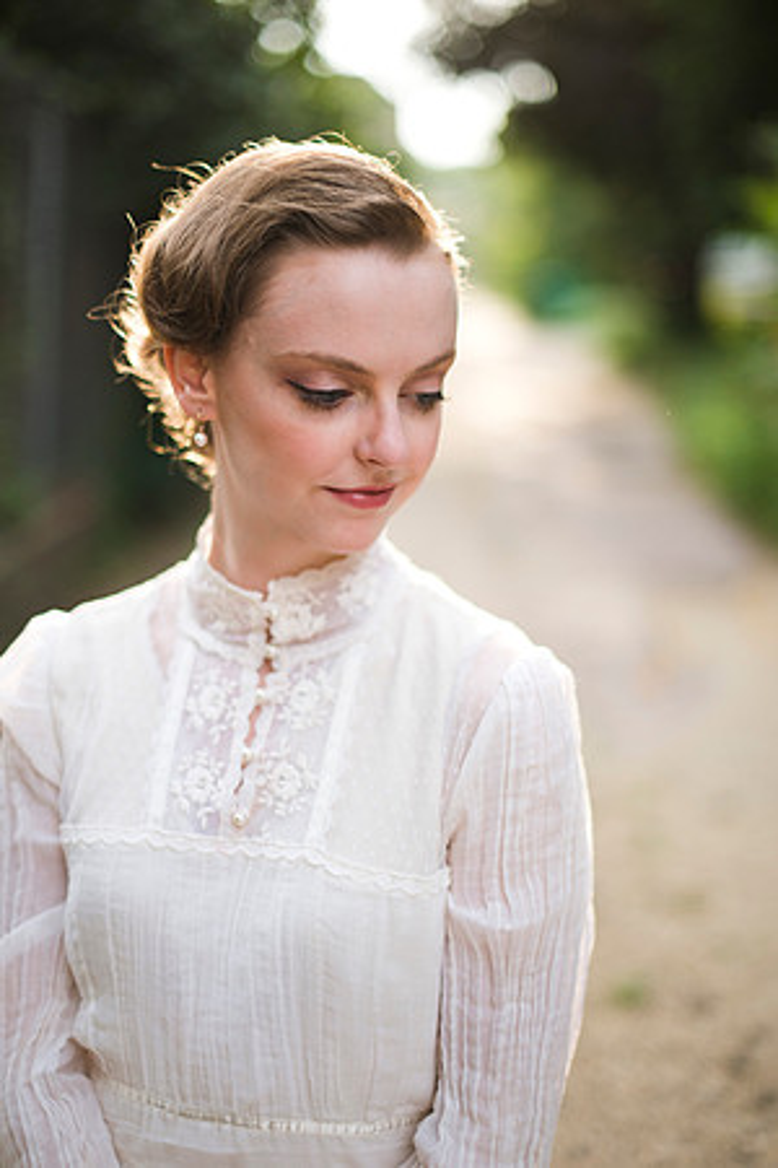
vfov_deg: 39.6
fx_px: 1621
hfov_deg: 27.0
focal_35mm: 50
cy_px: 584
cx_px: 389
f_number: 1.4
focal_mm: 50
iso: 200
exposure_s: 1/1000
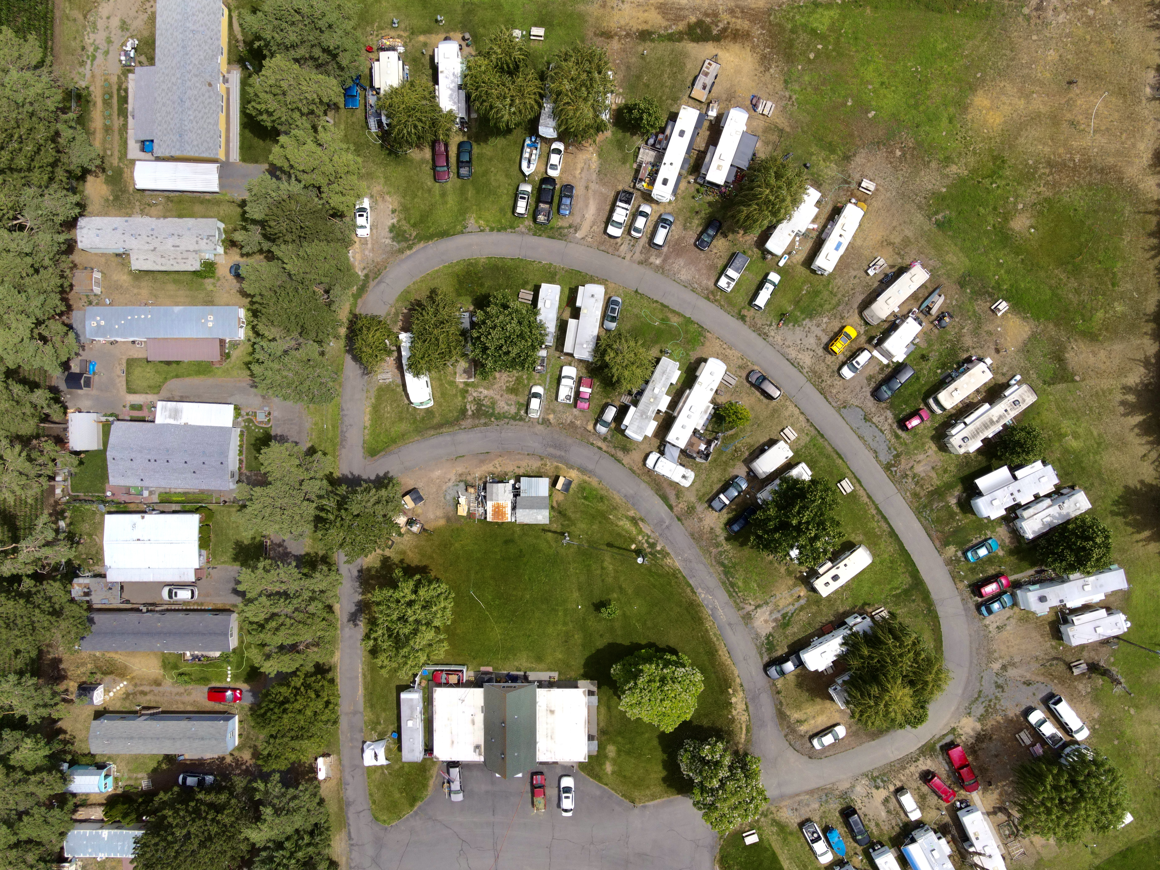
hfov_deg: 71.6
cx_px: 580
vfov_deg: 56.8
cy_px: 435
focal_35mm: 24
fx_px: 804
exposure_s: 1/1000
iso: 100
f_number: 2.8
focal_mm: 4.5
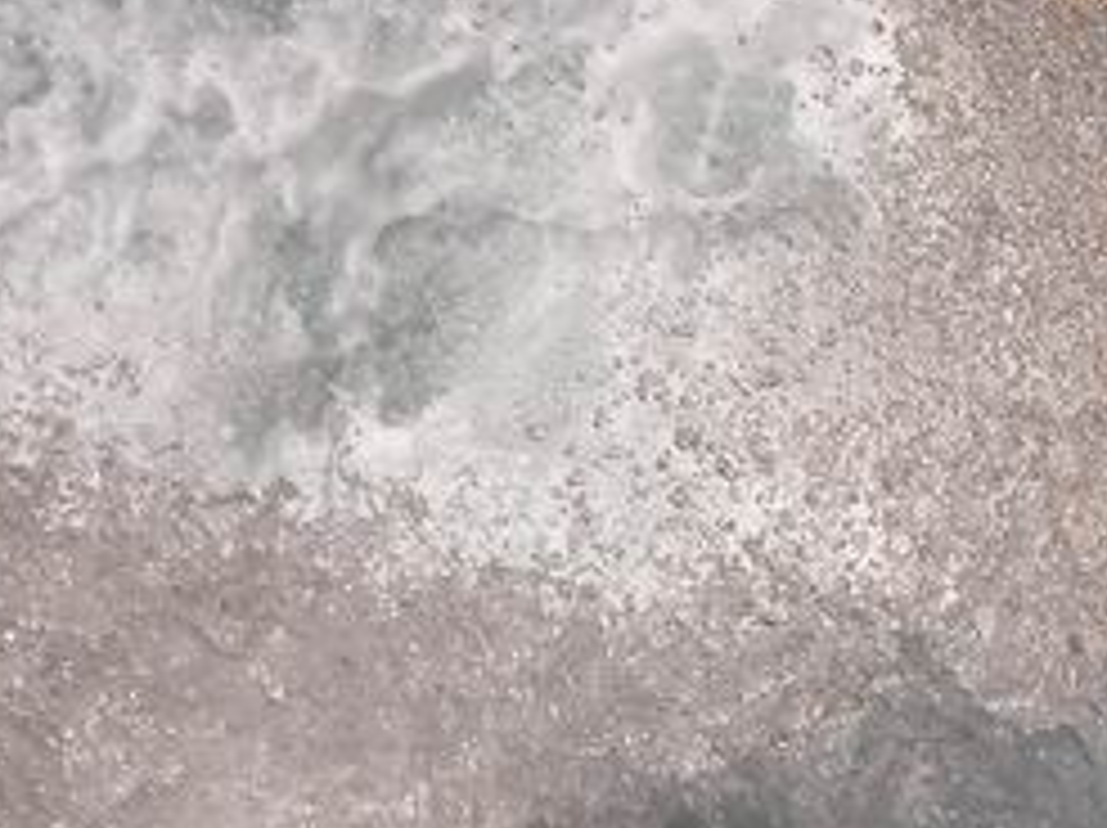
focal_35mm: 419
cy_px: 549
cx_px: 1305
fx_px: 13386
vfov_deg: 3.5
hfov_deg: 4.7
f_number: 6.2
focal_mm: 41.1
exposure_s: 1/382
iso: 100
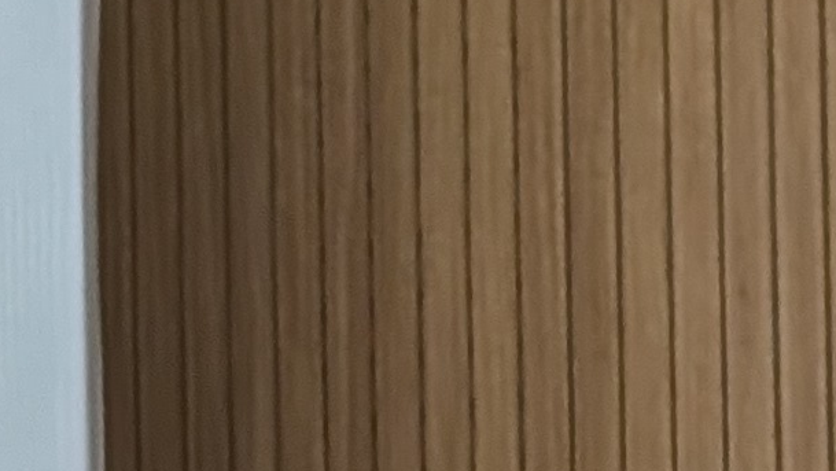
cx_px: 148
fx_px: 7938
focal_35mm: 358
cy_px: 1125
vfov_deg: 3.4
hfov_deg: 6.0
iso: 292
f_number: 1.68
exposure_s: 1/25
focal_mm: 6.9
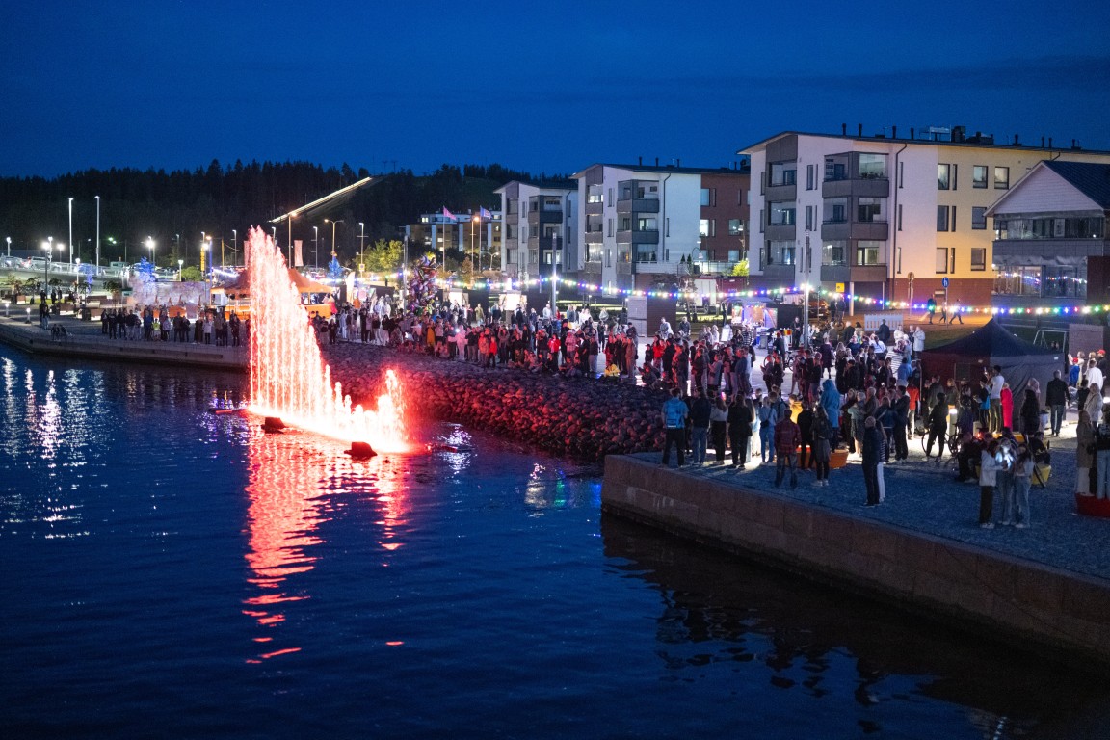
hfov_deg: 39.6
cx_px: 555
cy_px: 370
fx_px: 1542
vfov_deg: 27.0
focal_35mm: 50
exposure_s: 1/60
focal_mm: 50
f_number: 1.4
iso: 2500
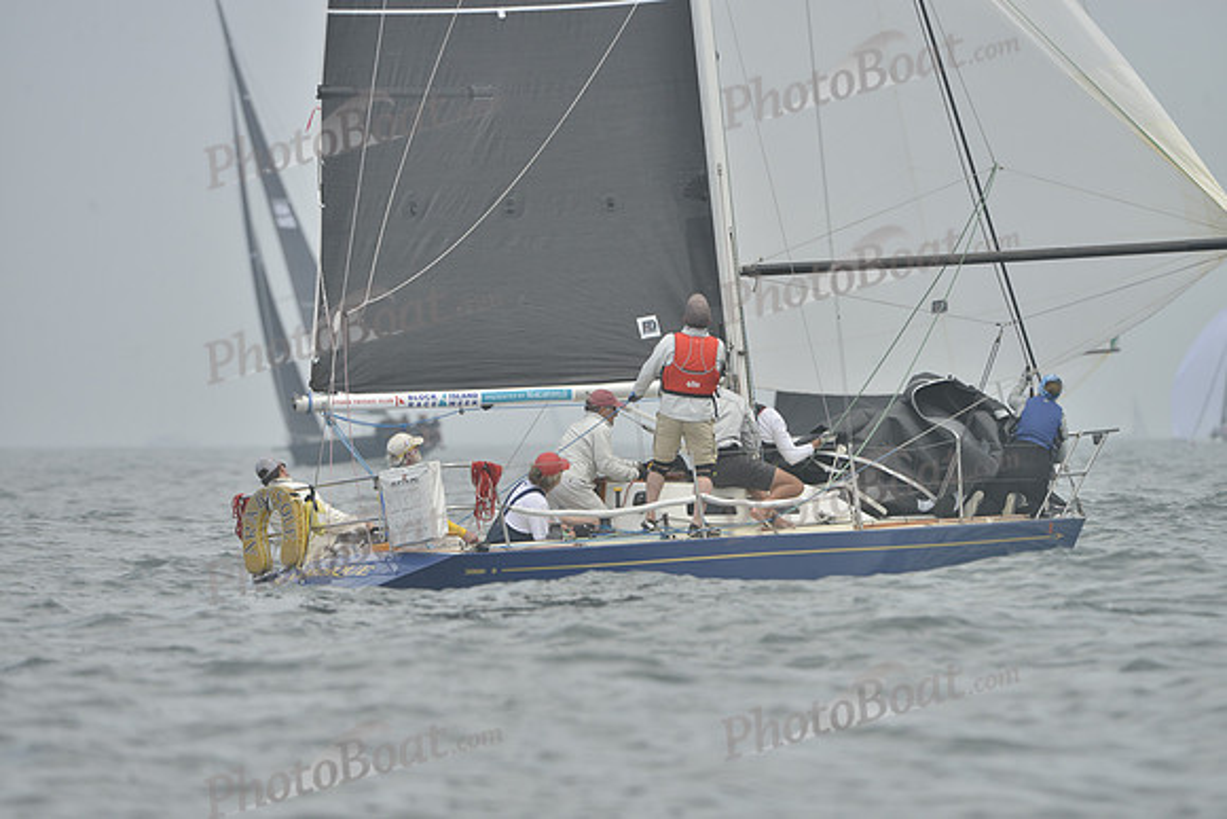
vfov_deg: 4.4
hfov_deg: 6.6
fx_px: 10568
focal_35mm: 310
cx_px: 614
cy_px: 410
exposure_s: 1/800
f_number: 8
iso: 280
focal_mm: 310
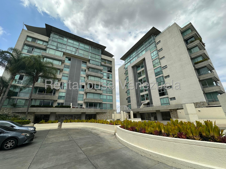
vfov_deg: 85.7
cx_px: 113
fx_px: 91
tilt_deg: +19.6
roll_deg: +1.0
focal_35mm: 14
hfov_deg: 102.1
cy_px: 84
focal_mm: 2.22
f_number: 2.2
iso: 50
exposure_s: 1/1715
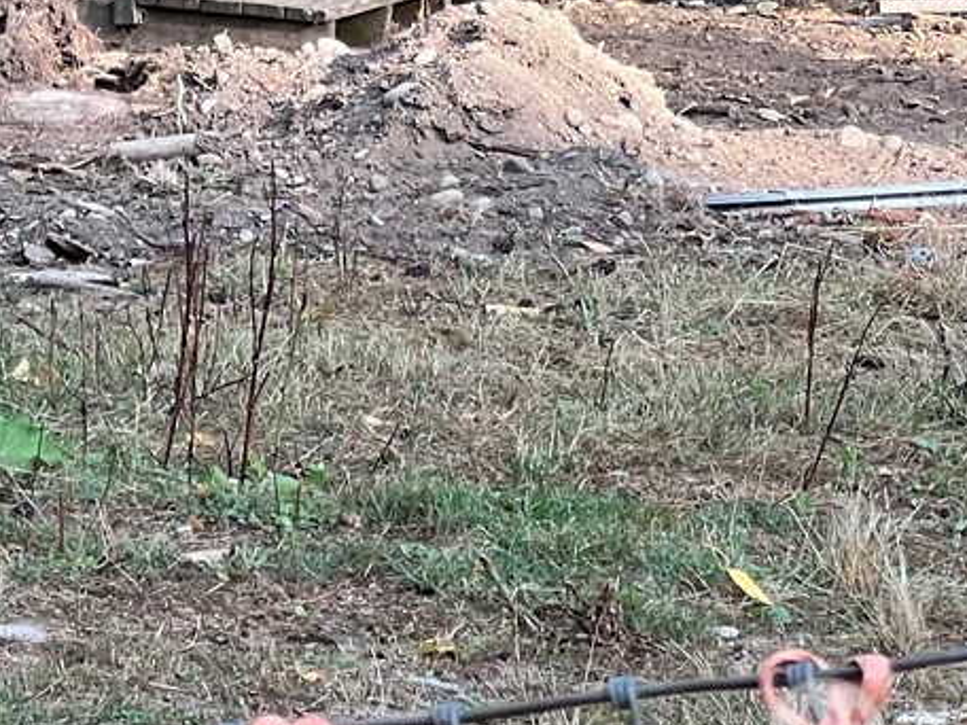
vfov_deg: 5.4
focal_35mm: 270
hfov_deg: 7.2
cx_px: -377
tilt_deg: +0.2
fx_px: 7542
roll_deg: -0.3
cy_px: -452
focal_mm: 9
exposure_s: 1/99
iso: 50
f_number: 2.8
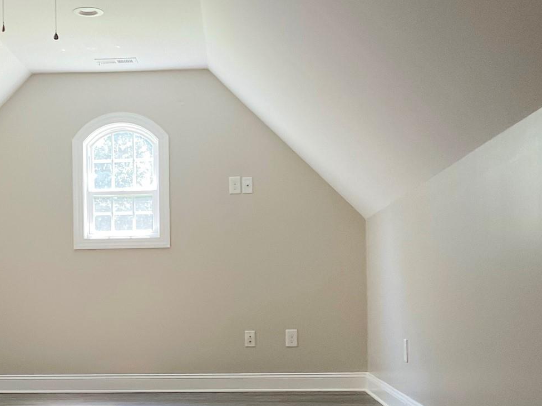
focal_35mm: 61
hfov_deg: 31.4
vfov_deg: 23.9
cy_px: 284
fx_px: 955
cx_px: 172
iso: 125
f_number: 1.8
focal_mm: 3
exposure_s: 1/60
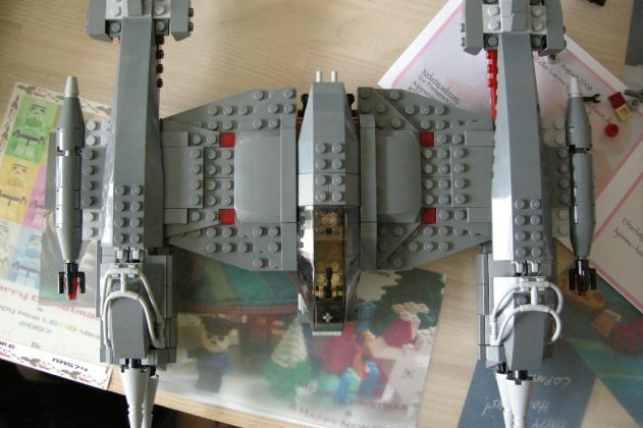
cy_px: 192
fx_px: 678
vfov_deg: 35.0
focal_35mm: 38
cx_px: 319
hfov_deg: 50.7
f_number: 2.7
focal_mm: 7.5
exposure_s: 1/60.4
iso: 389
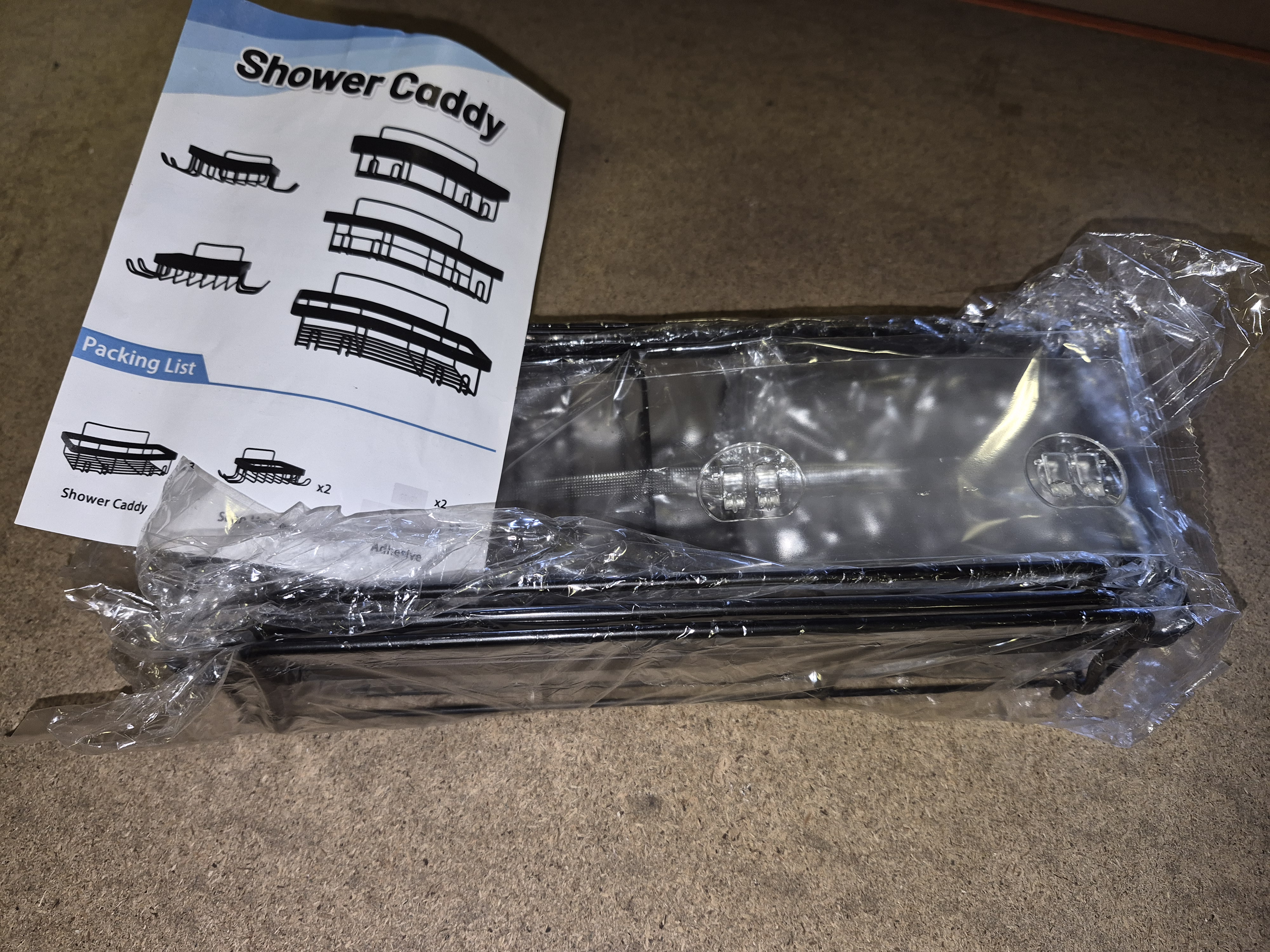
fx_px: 844
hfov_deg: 73.9
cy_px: 476
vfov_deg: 58.9
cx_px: 635
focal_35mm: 23
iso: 100
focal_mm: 5.4
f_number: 1.8
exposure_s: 1/26
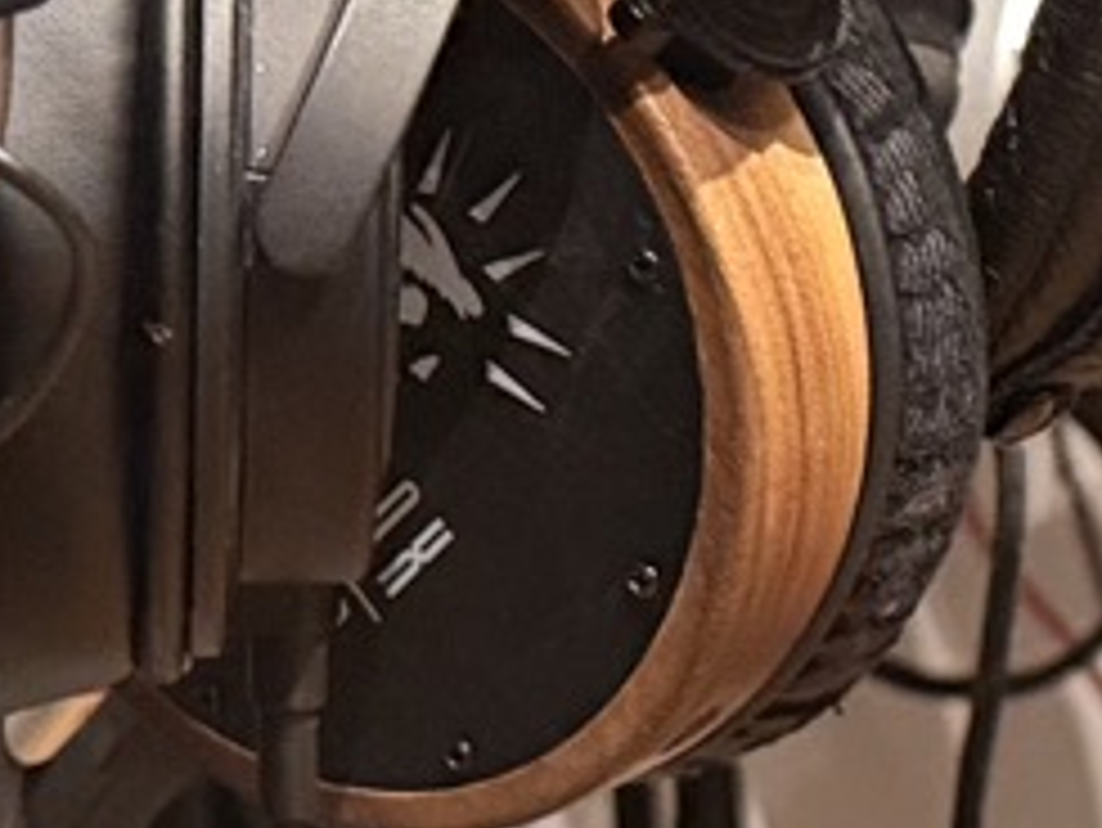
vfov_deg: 8.4
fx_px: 5606
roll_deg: +1.8
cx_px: 1124
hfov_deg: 11.1
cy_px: 410
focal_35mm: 176
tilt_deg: -15.4
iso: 800
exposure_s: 1/33
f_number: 1.78
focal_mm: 6.76
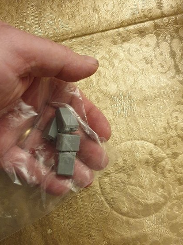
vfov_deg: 54.7
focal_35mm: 33
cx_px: 71
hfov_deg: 42.7
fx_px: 233
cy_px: 153
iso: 320
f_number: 1.5
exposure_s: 1/14
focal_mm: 4.3
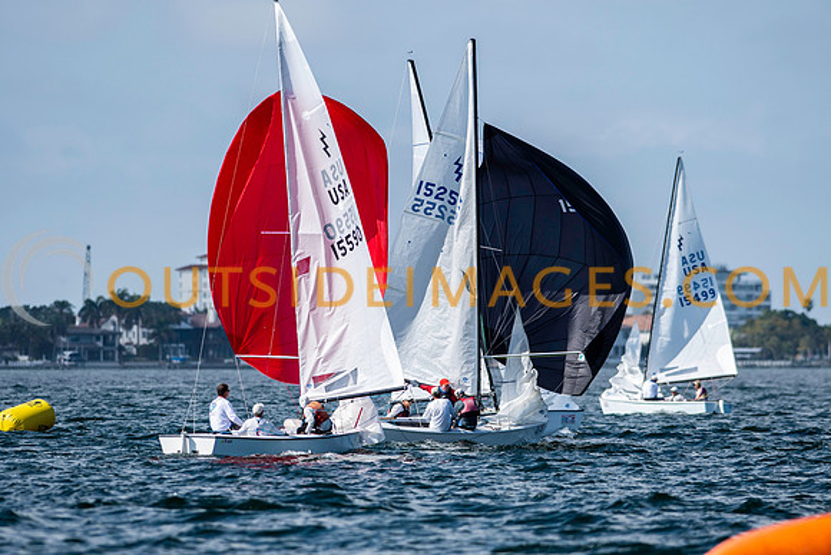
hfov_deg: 4.6
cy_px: 278
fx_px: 10389
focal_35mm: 450
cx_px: 416
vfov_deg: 3.1
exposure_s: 1/3200
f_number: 5
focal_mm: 300
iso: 200
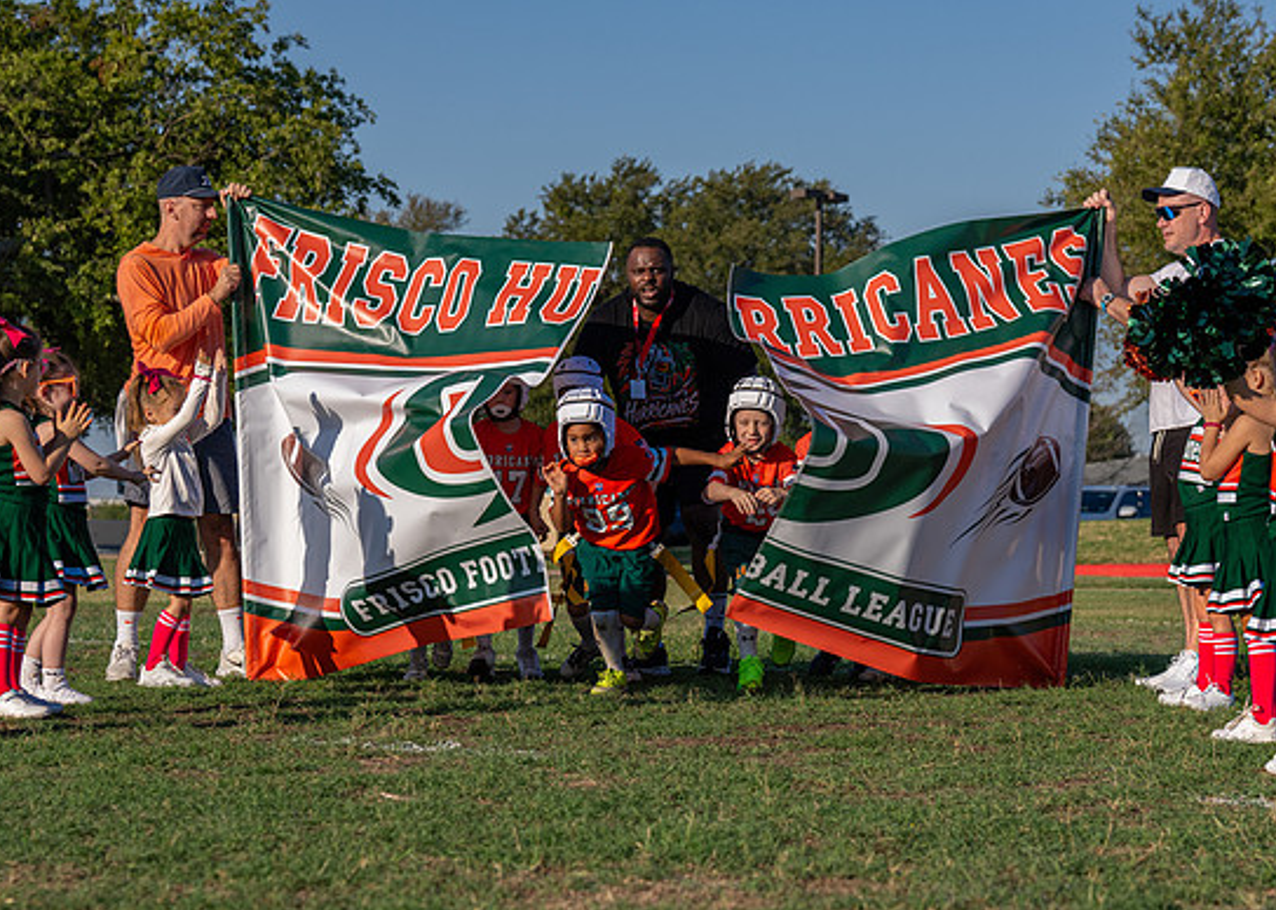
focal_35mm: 95
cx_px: 668
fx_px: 3441
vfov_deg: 15.1
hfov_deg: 21.0
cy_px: 468
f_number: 5
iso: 400
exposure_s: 1/2500
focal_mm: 70
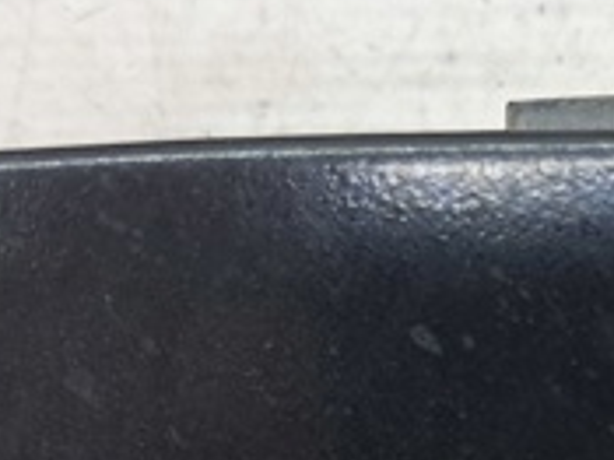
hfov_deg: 19.0
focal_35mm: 99
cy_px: 560
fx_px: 1755
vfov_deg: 14.4
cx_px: 677
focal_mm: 4
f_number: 1.8
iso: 100
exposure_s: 1/100
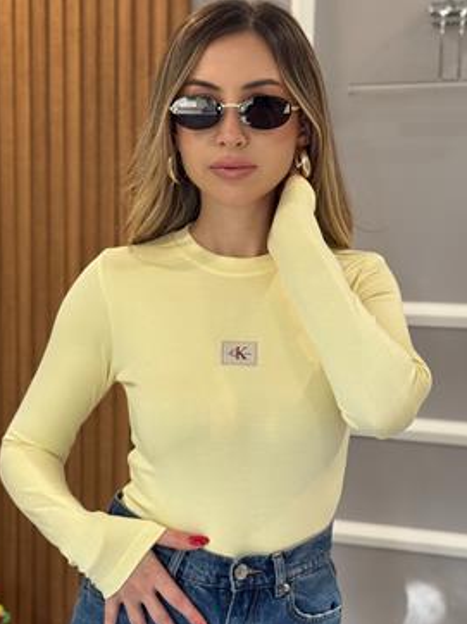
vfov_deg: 28.1
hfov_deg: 21.3
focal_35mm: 69
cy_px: 391
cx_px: 257
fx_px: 1243
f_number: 1.78
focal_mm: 6.76
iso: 100
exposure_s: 1/60
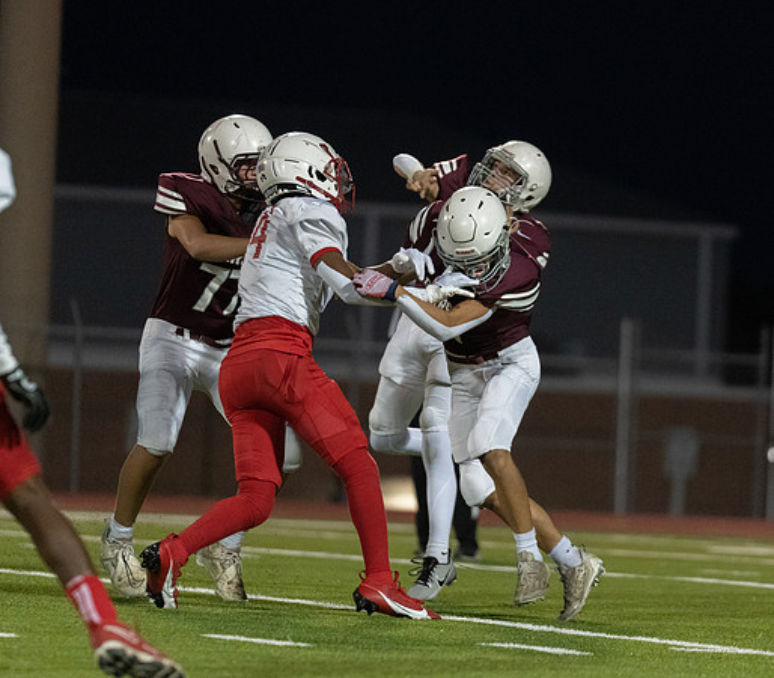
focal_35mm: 310
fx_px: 7375
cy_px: 325
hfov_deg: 6.0
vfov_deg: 5.3
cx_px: 464
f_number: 2.8
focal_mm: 200
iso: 5000
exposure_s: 1/1250
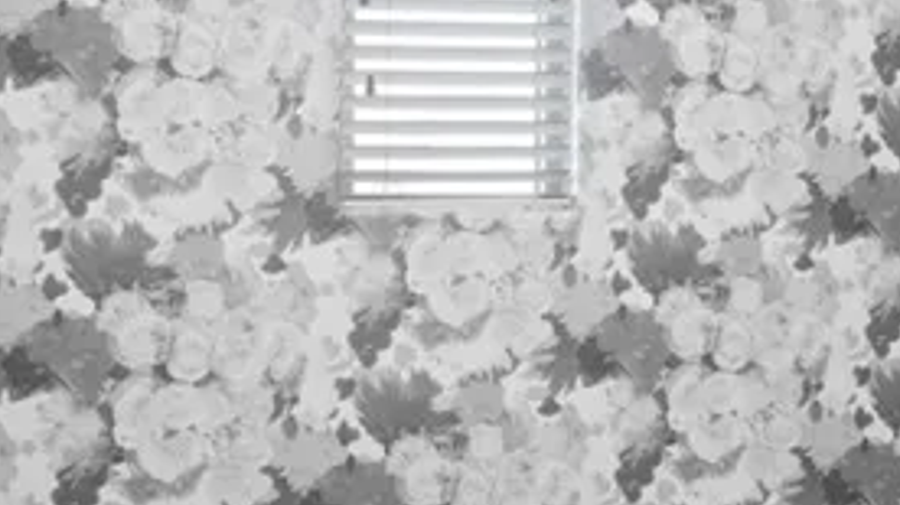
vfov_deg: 18.2
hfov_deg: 31.9
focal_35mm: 66
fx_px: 1574
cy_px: 158
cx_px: 450
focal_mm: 17
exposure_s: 1/1.25
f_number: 8
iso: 400
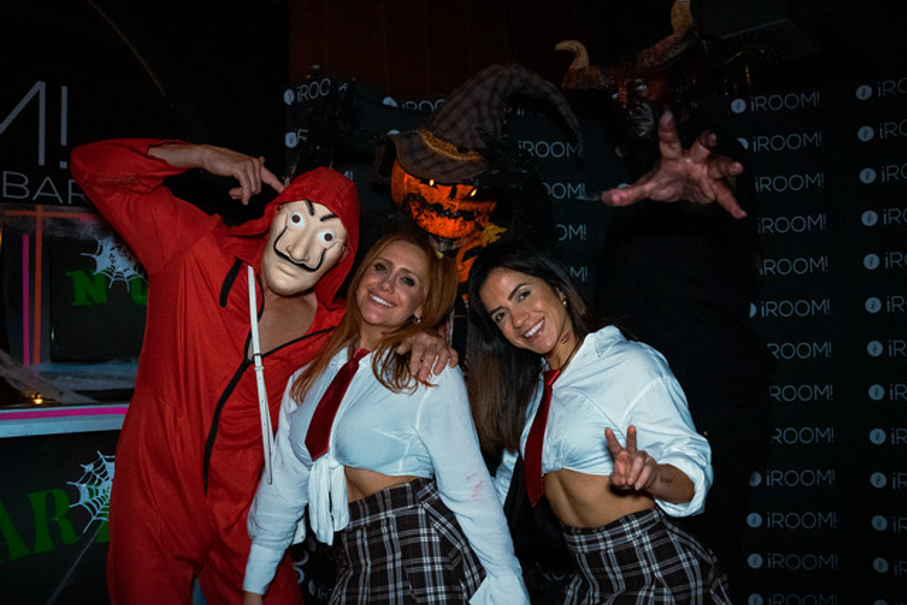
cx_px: 485
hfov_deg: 62.2
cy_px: 346
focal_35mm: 30
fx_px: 750
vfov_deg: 43.8
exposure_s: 1/250
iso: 5000
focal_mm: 24
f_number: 2.8
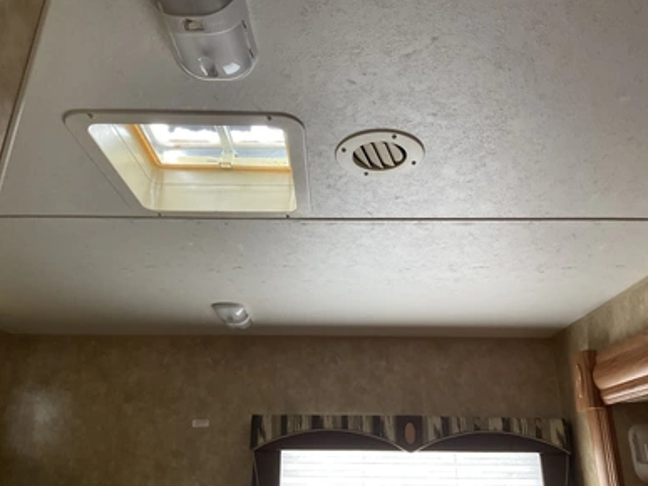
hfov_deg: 60.0
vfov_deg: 46.8
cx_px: 333
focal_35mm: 30
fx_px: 561
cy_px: 240
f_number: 1.8
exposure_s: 1/60
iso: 100
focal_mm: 3
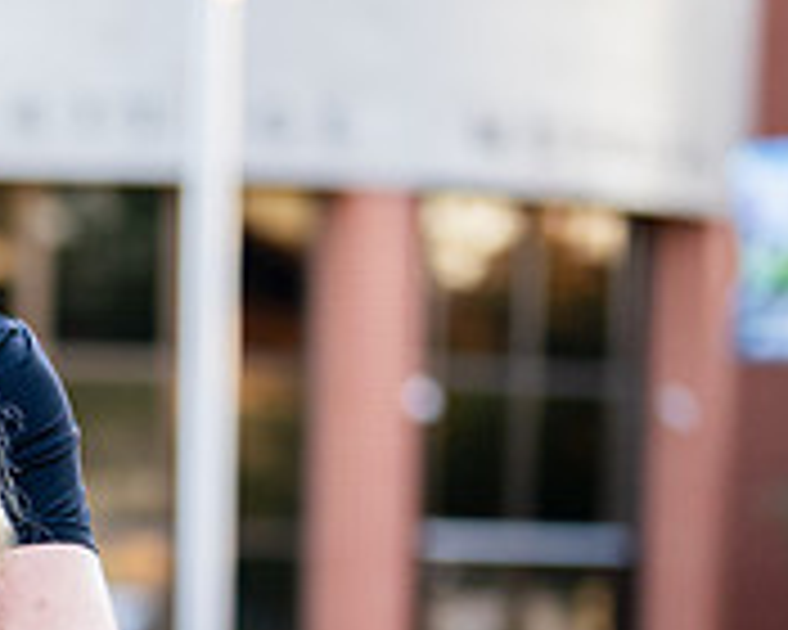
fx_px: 6227
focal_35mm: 267
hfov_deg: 7.2
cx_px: -229
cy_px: 730
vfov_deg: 5.8
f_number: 1.2
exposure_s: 1/1250
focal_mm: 50
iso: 320
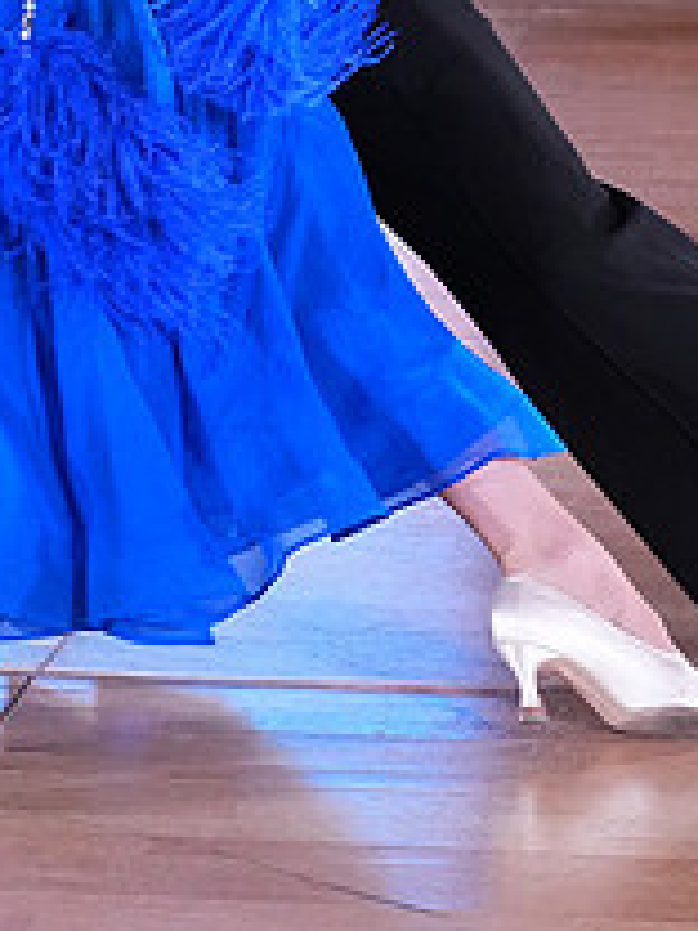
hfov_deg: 7.9
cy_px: -219
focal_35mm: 188
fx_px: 5054
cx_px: 105
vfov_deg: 10.3
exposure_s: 1/400
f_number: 5.6
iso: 8000
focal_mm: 70
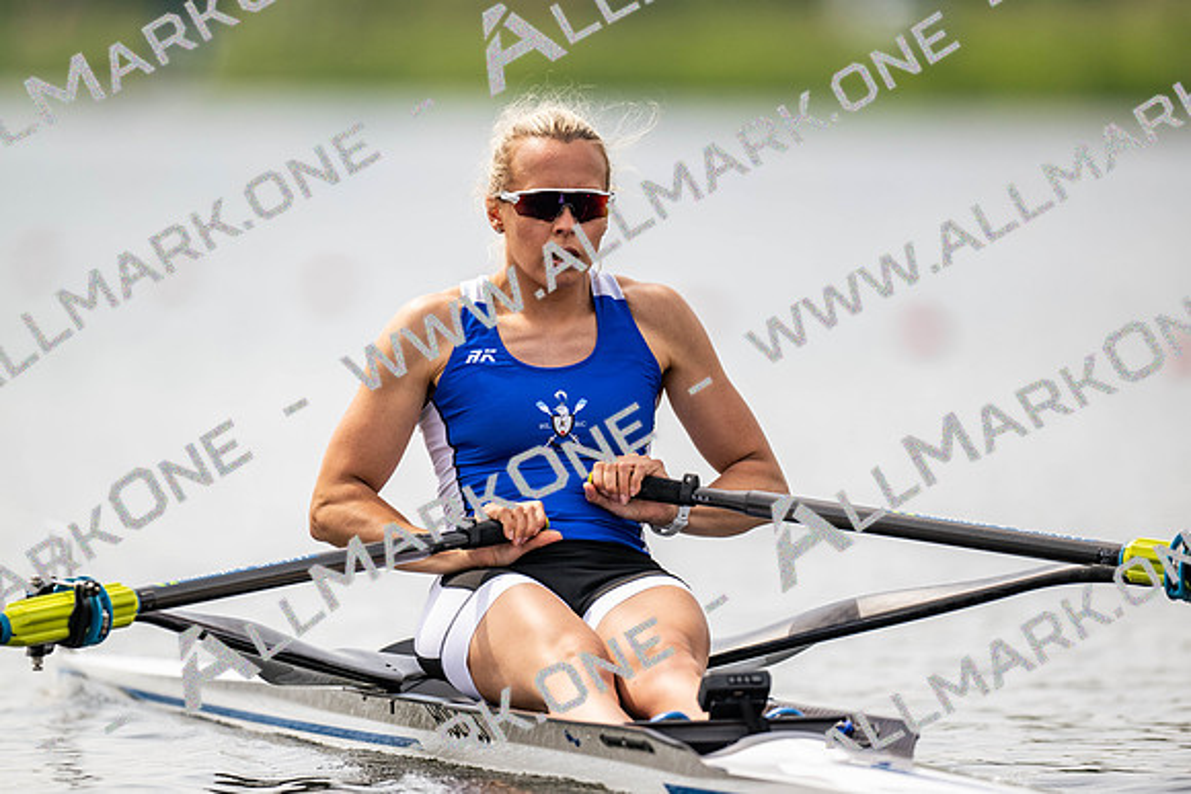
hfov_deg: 3.4
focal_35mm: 600
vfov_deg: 2.3
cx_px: 596
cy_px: 397
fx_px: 19854
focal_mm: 600
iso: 450
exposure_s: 1/2500
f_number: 4
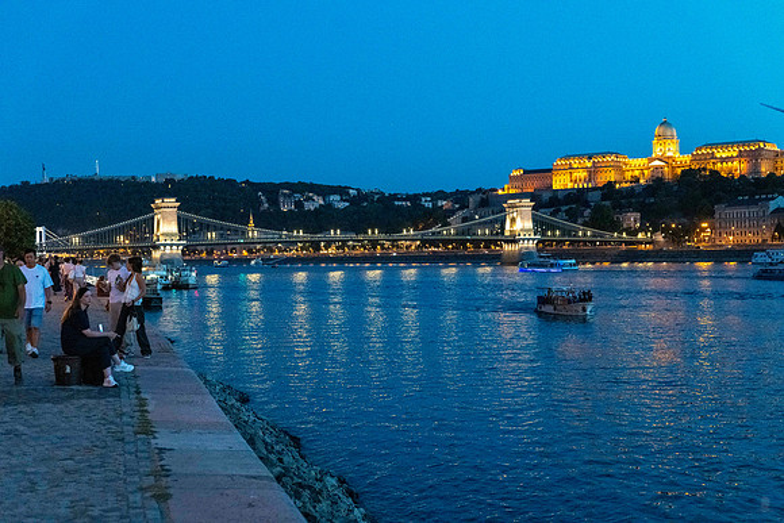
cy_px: 262
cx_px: 392
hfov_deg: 36.2
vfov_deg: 24.6
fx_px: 1198
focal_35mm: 55
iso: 3600
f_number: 4
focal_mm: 55
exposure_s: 1/125
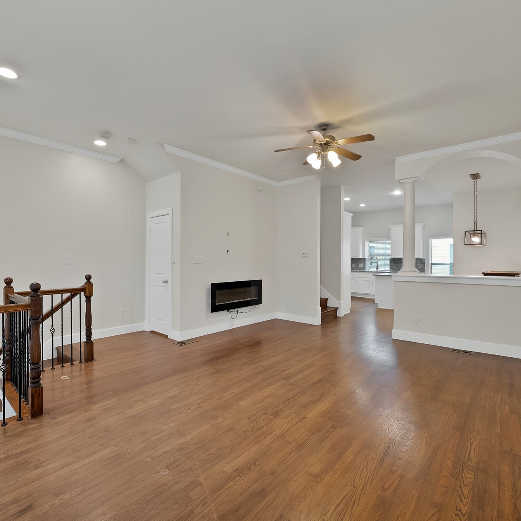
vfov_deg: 87.4
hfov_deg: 87.4
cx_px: 258
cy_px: 263
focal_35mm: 16
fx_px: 272
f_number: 9
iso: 640
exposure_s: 1/3
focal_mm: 12
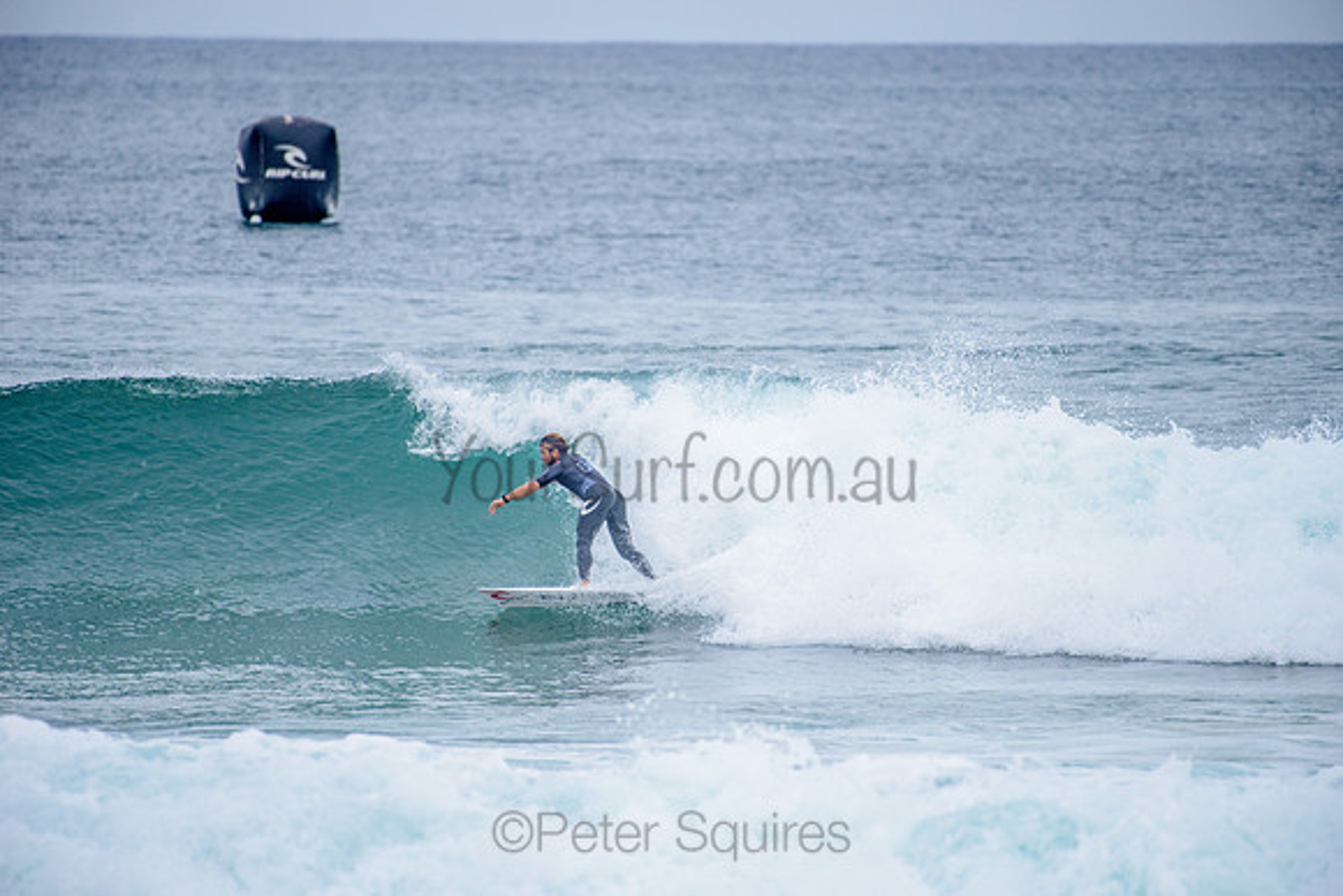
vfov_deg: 2.8
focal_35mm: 500
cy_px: 448
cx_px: 672
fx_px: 18656
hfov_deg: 4.1
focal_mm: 500
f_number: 5.6
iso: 280
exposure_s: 1/2000
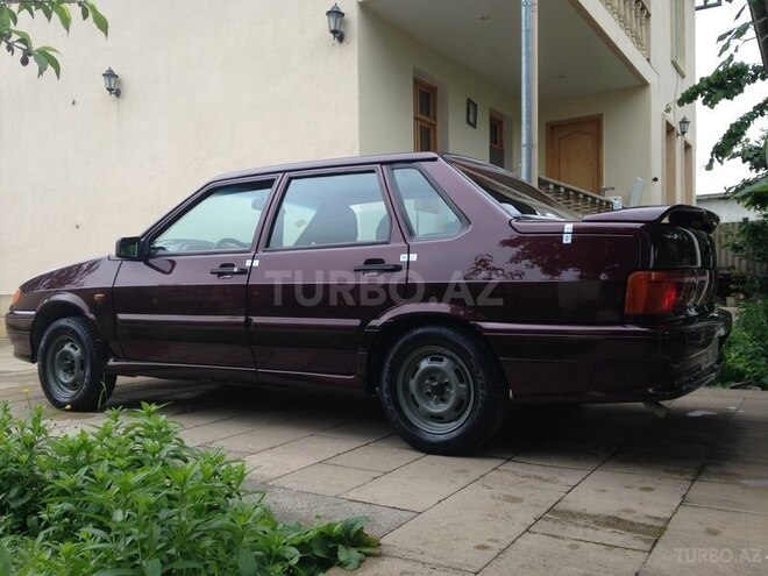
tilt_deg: +0.5
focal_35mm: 33
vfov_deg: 42.9
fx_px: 732
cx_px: 384
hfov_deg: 55.4
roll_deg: -0.6
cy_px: 288
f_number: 2.4
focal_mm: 4.12
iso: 50
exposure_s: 1/384
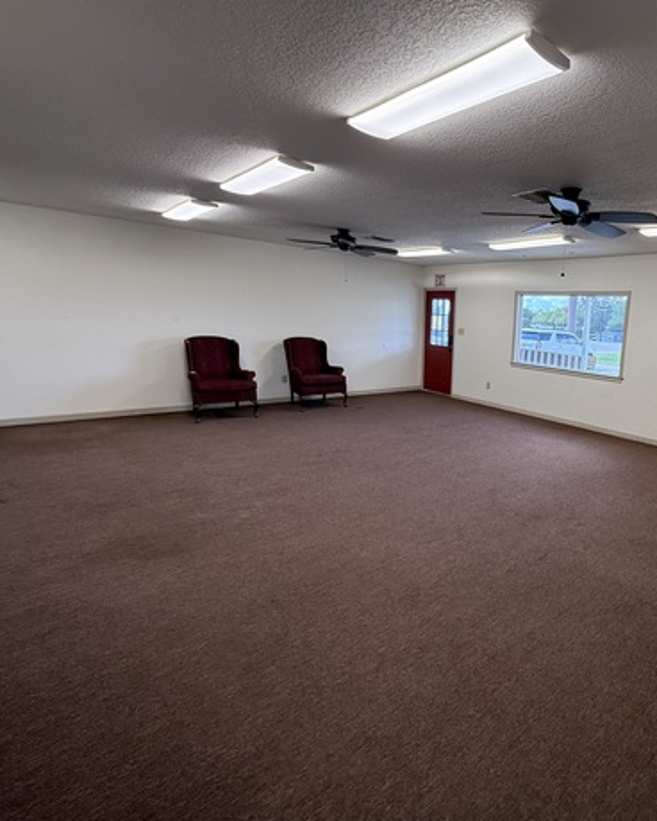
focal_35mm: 19
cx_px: 520
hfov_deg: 64.9
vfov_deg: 83.3
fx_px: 462
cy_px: 410
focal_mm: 2.22
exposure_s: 1/120
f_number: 2.2
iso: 125
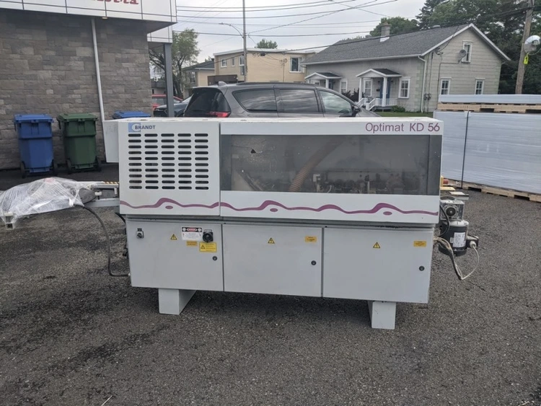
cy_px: 203
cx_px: 270
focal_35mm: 27
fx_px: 422
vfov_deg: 51.4
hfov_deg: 65.3
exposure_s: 1/1672
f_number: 1.8
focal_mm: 4.44
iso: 41
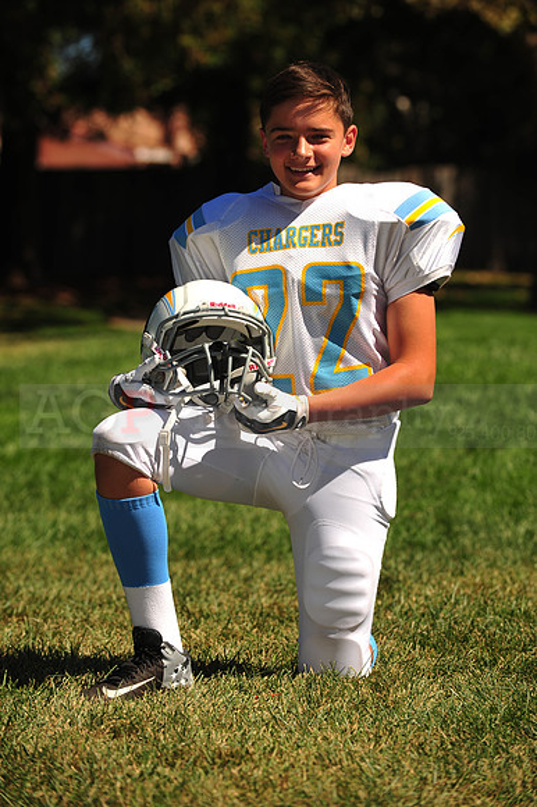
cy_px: 404
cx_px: 268
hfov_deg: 9.1
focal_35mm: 150
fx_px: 3360
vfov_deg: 13.7
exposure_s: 1/1000
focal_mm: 150
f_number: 5
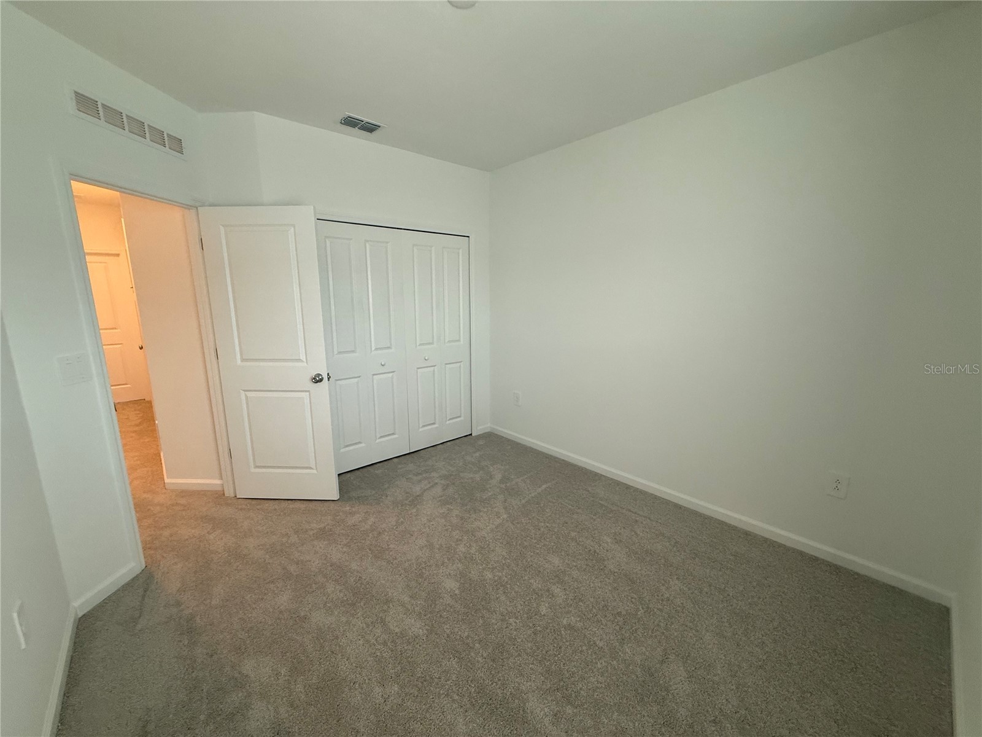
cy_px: 368
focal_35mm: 14
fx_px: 397
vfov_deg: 85.7
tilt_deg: -8.7
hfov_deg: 102.1
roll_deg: +1.0
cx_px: 491
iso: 250
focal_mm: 2.22
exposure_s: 1/120
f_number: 2.2
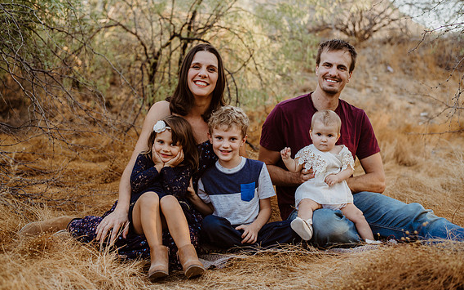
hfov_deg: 38.9
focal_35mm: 52
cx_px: 232
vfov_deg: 24.8
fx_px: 657
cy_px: 134
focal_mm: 50
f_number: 2.8
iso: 200
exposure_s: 1/320
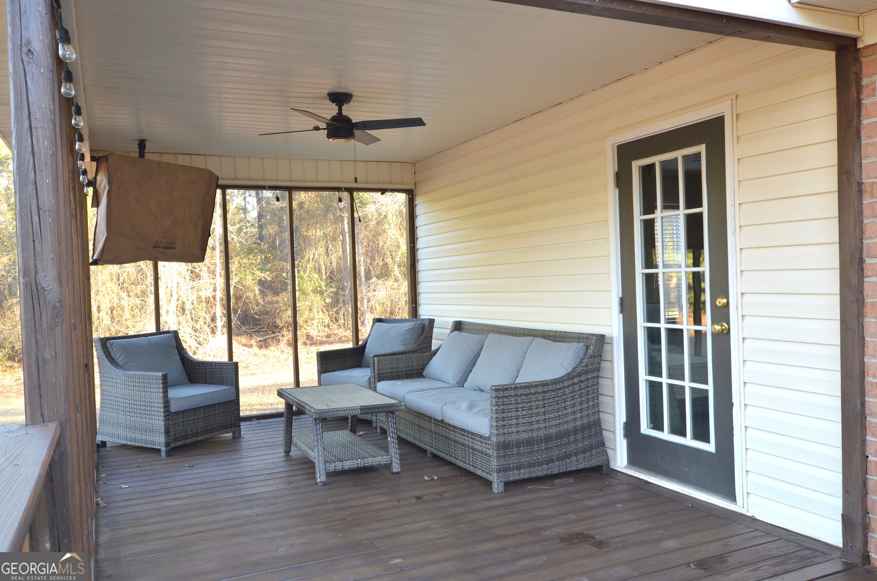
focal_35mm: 30
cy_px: 290
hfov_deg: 62.0
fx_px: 729
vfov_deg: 43.4
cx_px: 438
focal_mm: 20
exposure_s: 1/13
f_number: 9
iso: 200
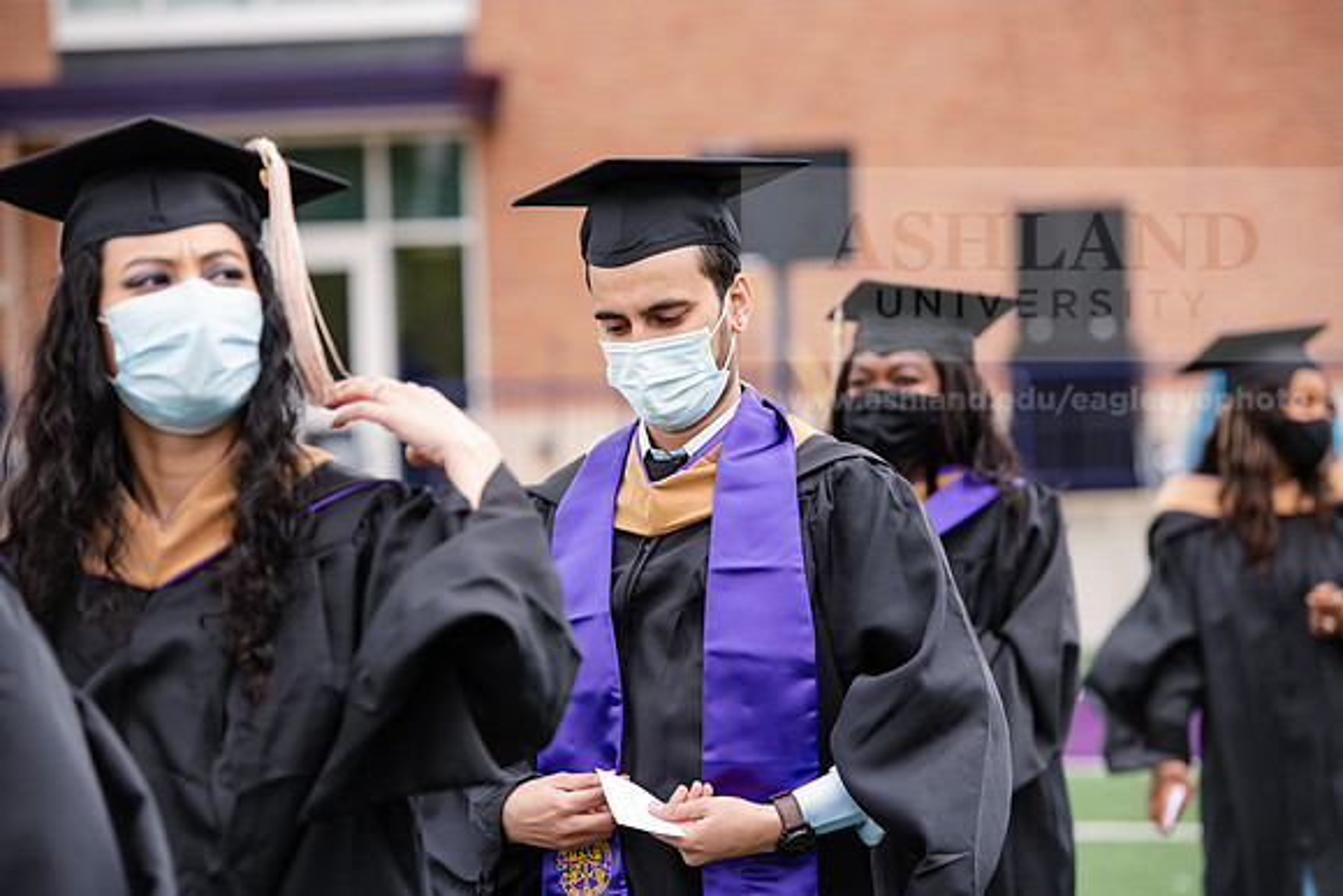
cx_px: 672
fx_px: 6157
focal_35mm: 165
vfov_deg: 8.3
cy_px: 448
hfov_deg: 12.4
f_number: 5
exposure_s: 1/640
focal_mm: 165
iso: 500
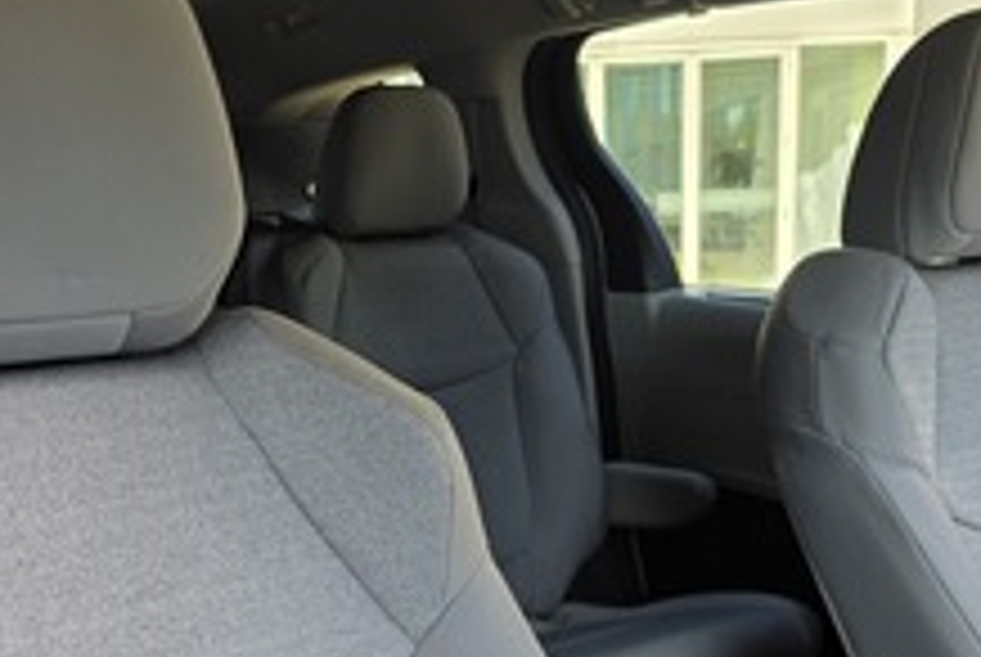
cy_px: 497
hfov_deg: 42.7
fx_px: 1255
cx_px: 477
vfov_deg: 28.9
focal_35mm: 46
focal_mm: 6.5
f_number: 1.4
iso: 20
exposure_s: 1/180
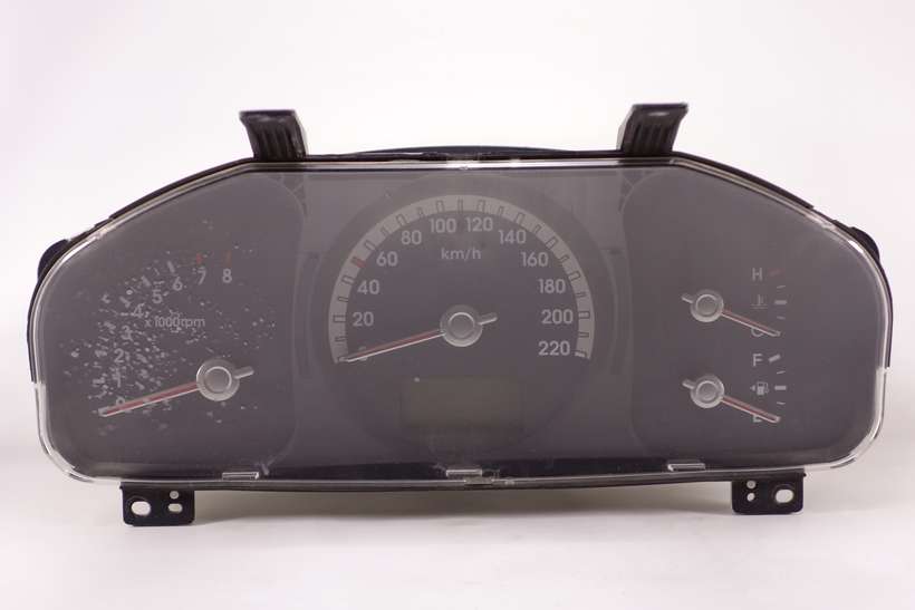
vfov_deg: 20.6
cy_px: 305
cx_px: 458
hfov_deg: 30.5
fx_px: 1678
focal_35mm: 66
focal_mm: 24.7
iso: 400
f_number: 4
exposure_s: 1/80
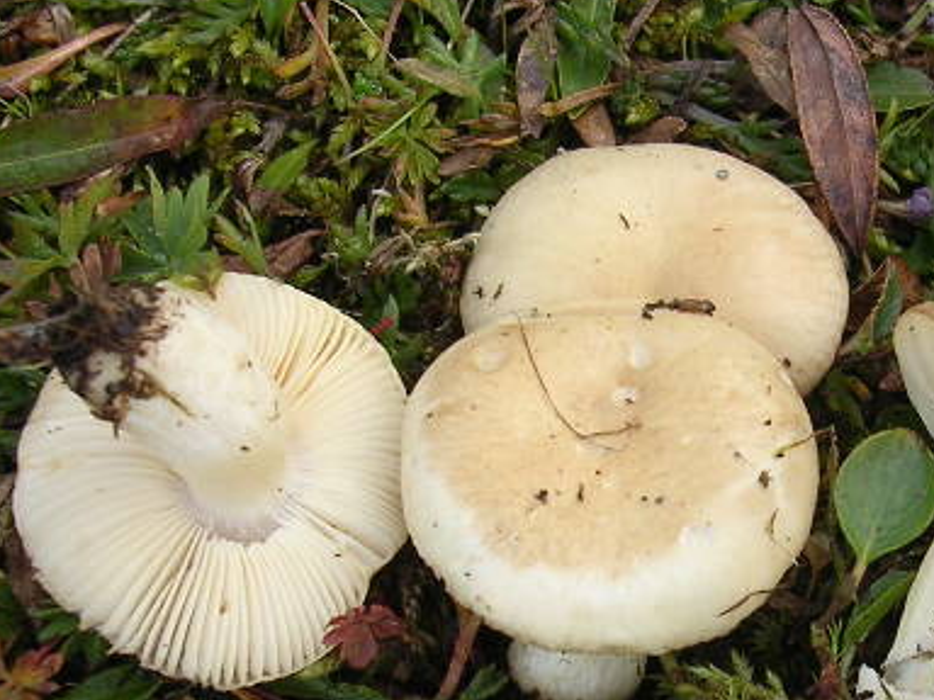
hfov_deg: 24.3
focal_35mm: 79
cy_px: 516
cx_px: 750
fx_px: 2132
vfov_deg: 18.6
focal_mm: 5.8
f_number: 2.8
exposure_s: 1/200
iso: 100
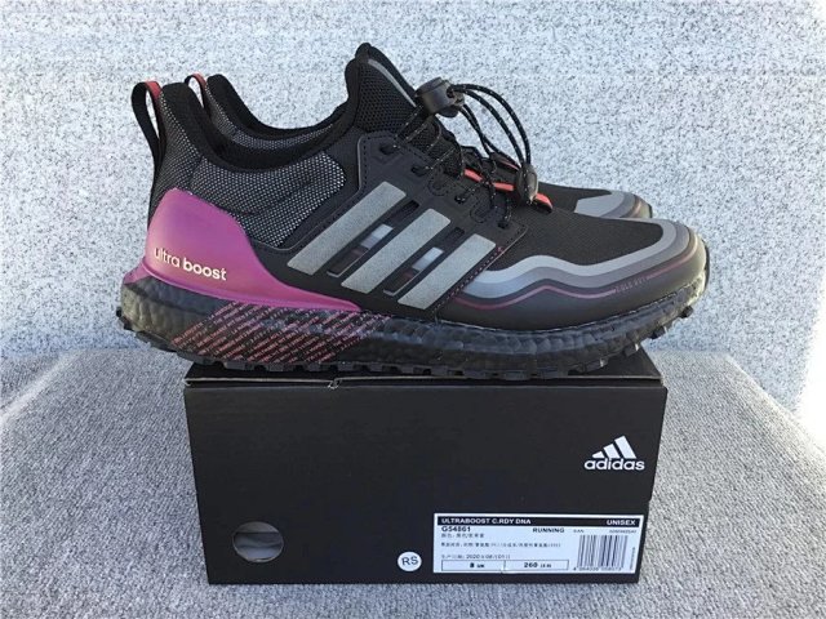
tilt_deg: -20.6
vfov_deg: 45.4
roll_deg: +0.1
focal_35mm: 31
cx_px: 413
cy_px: 310
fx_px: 740
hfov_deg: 58.4
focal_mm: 3.3
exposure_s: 1/116
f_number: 2.4
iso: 25
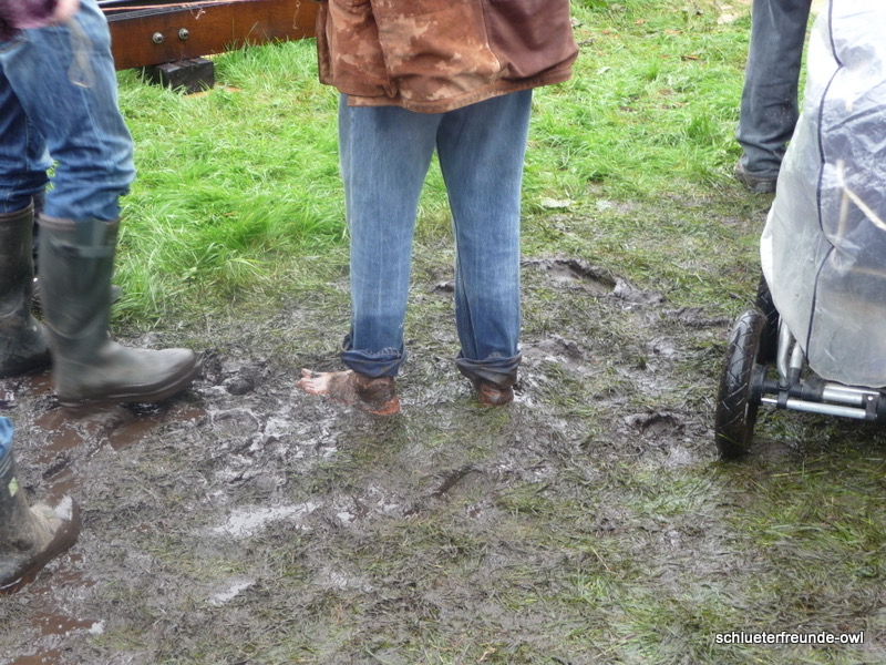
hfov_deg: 33.2
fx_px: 1485
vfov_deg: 25.2
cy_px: 332
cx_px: 443
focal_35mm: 58
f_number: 4.4
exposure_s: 1/30
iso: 100
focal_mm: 9.8
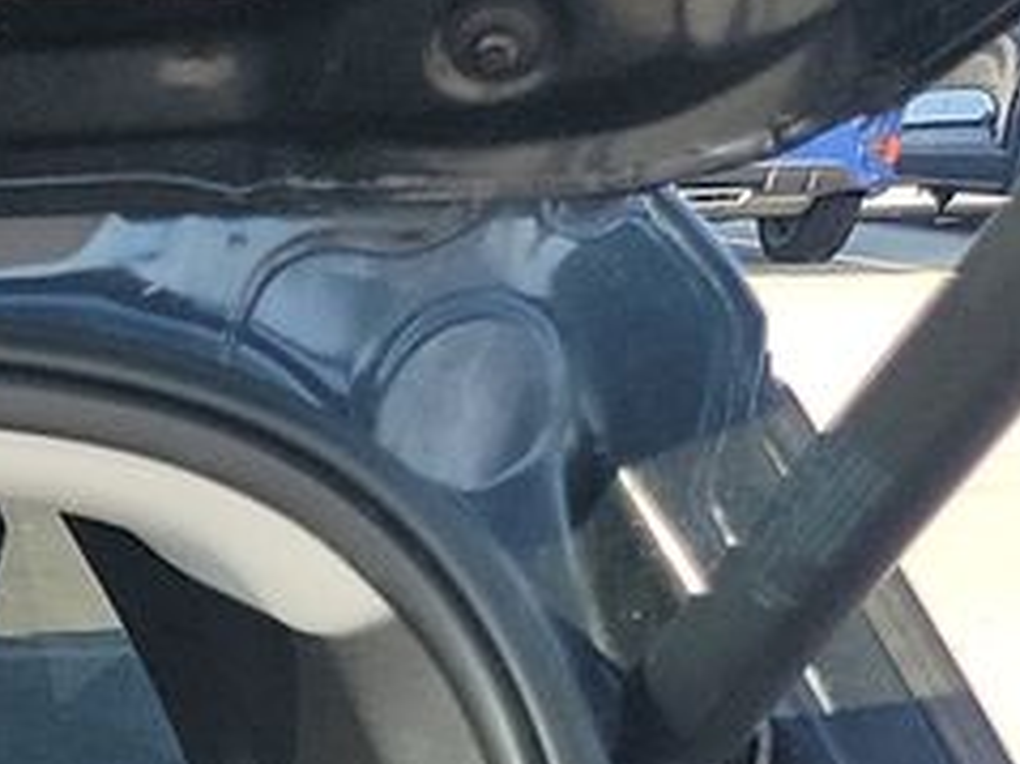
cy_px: 2194
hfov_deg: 10.5
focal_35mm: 161
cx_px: -1489
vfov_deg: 8.0
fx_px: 4742
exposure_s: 1/119
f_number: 1.8
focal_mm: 6.7
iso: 50
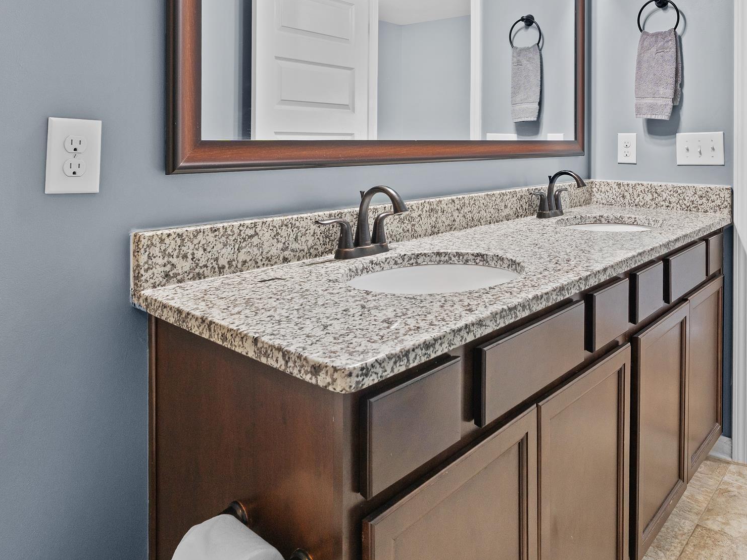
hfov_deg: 65.1
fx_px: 579
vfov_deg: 49.9
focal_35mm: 27
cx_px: 444
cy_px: 152
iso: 200
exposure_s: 1/5
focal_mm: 11
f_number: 6.3
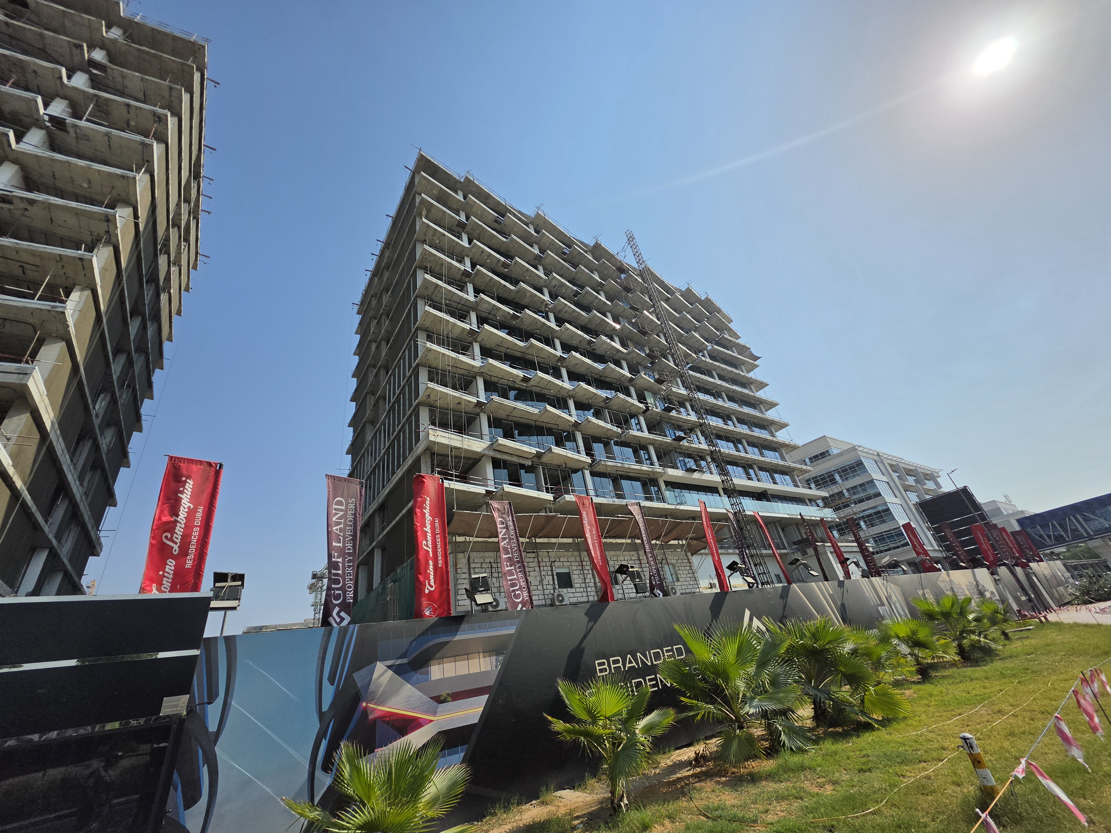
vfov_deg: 89.9
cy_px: 416
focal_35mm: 13
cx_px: 556
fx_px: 417
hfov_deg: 106.2
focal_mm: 2.2
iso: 32
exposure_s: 1/7294
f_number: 1.9
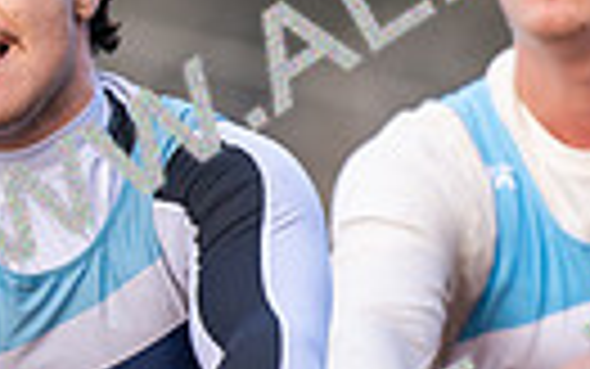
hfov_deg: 0.8
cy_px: 344
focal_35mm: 2709
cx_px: 378
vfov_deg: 0.5
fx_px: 43578
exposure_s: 1/2500
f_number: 4
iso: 1800
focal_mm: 600
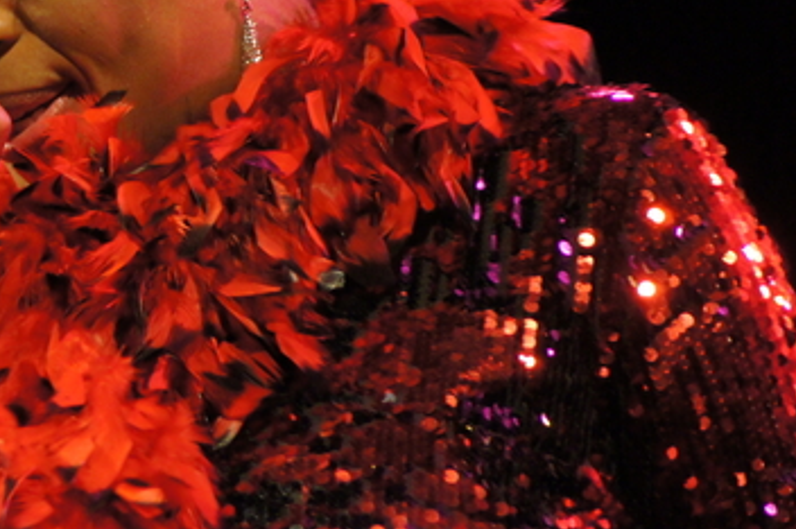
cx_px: -18
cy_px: -23
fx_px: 11310
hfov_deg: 4.0
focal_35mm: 512
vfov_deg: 2.7
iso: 1600
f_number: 4.5
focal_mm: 150
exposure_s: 1/80
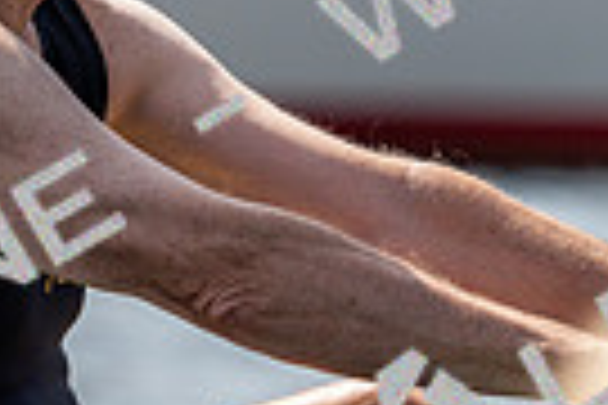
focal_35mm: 1610
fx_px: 27189
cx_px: -9
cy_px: 137
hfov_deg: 1.3
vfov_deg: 0.9
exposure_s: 1/1600
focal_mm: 376
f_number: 6.3
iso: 250
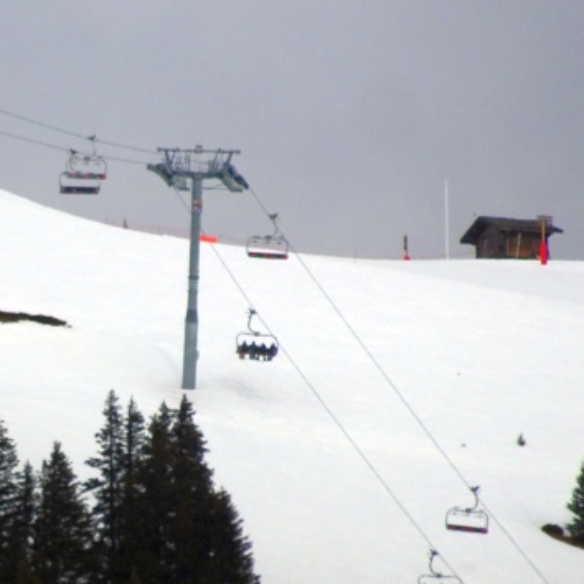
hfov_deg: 1.7
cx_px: 38
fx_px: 20118
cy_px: 150
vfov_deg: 1.7
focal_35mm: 1054
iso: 80
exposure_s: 1/400
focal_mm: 90.16
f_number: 6.3
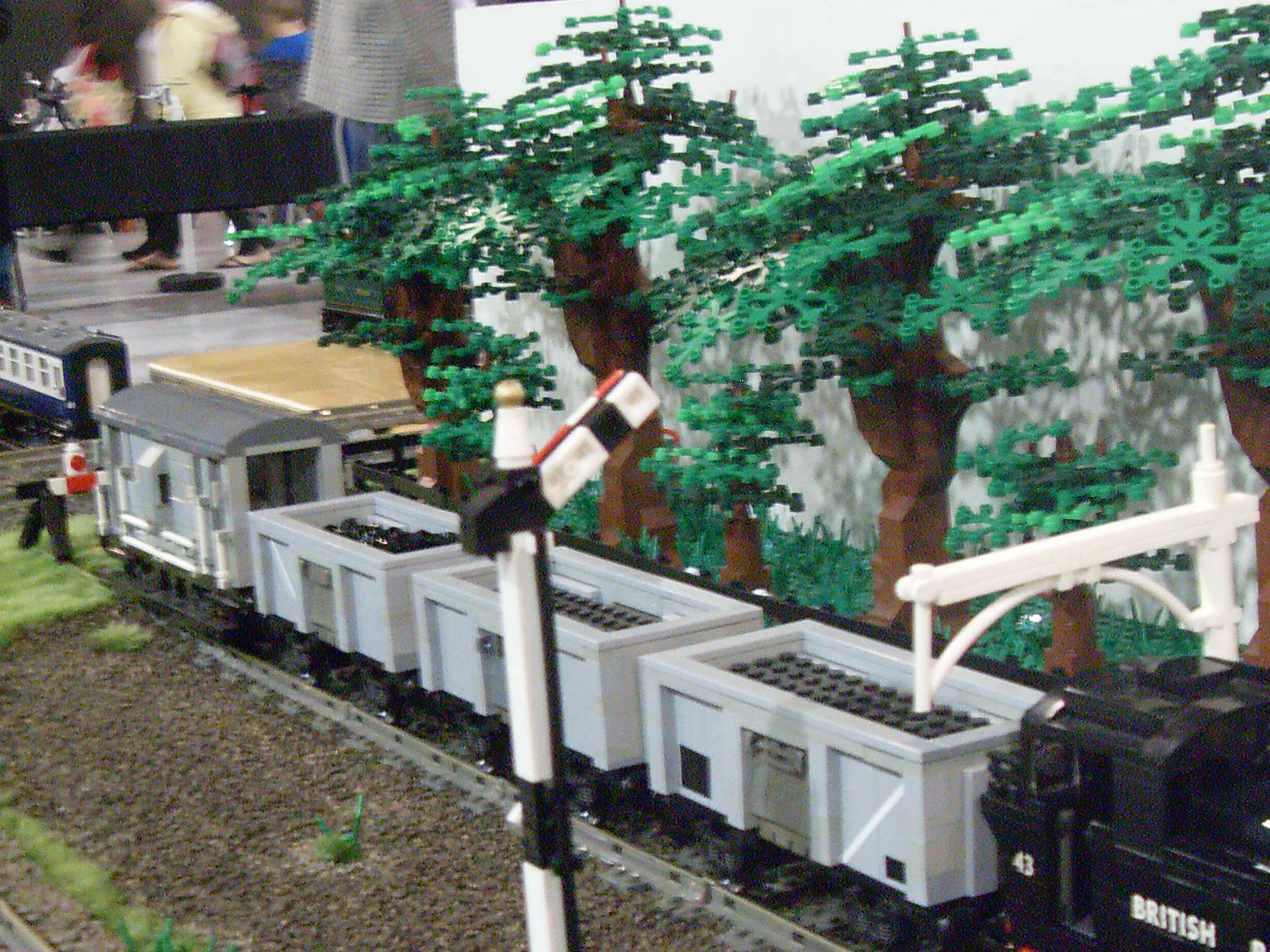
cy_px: 677
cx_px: 1041
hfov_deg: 29.1
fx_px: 2384
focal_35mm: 65
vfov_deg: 22.4
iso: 200
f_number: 2.8
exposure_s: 1/6
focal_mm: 6.3
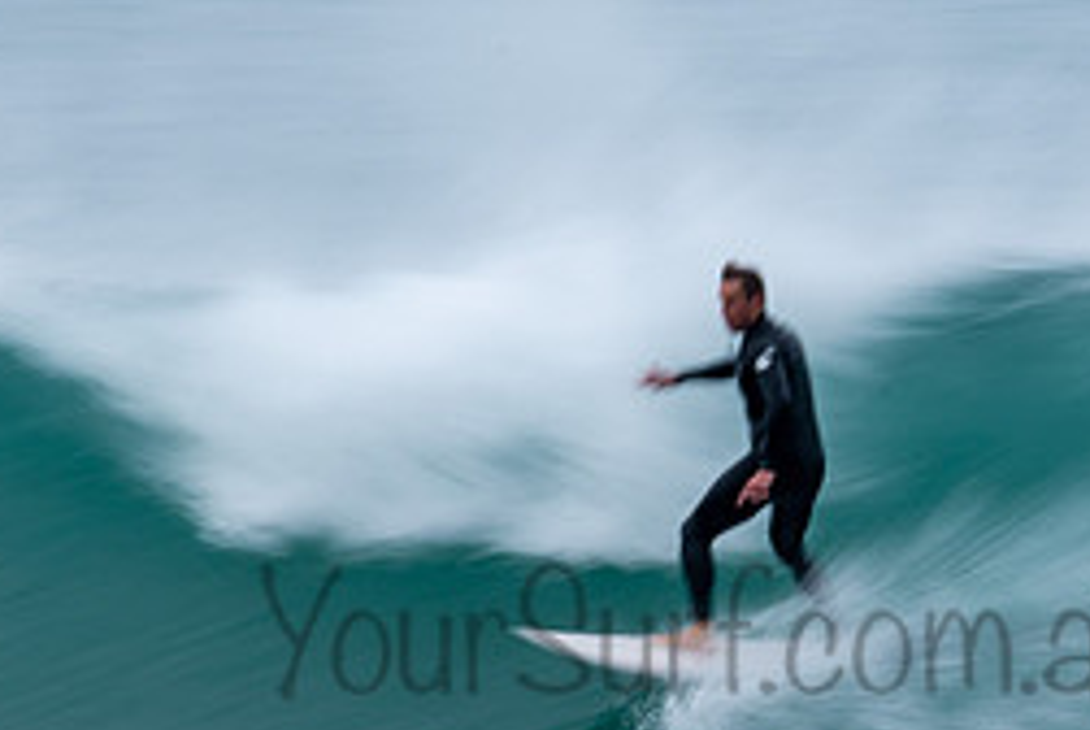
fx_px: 52501
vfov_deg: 0.8
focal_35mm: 1732
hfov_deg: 1.2
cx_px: 708
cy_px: 593
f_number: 22
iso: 100
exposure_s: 1/20
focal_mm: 500
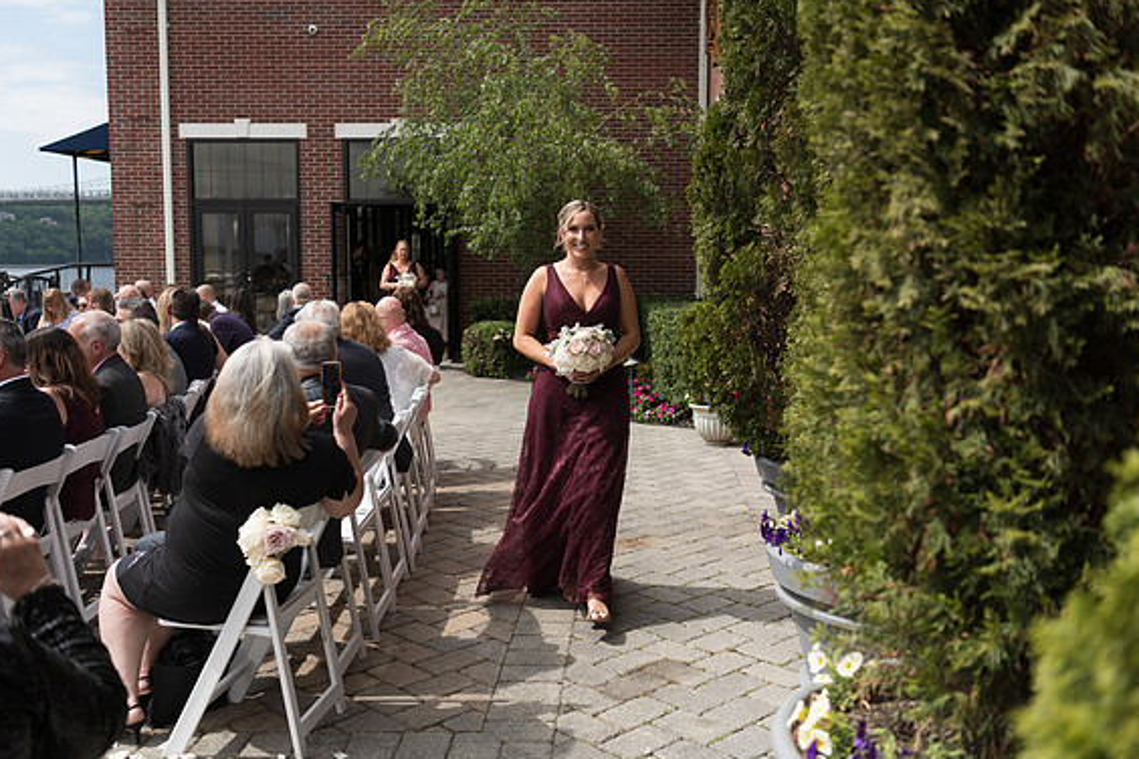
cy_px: 378
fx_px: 1139
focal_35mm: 36
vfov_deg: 36.9
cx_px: 578
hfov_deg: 53.1
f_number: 2.8
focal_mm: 35
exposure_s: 1/1000
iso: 64
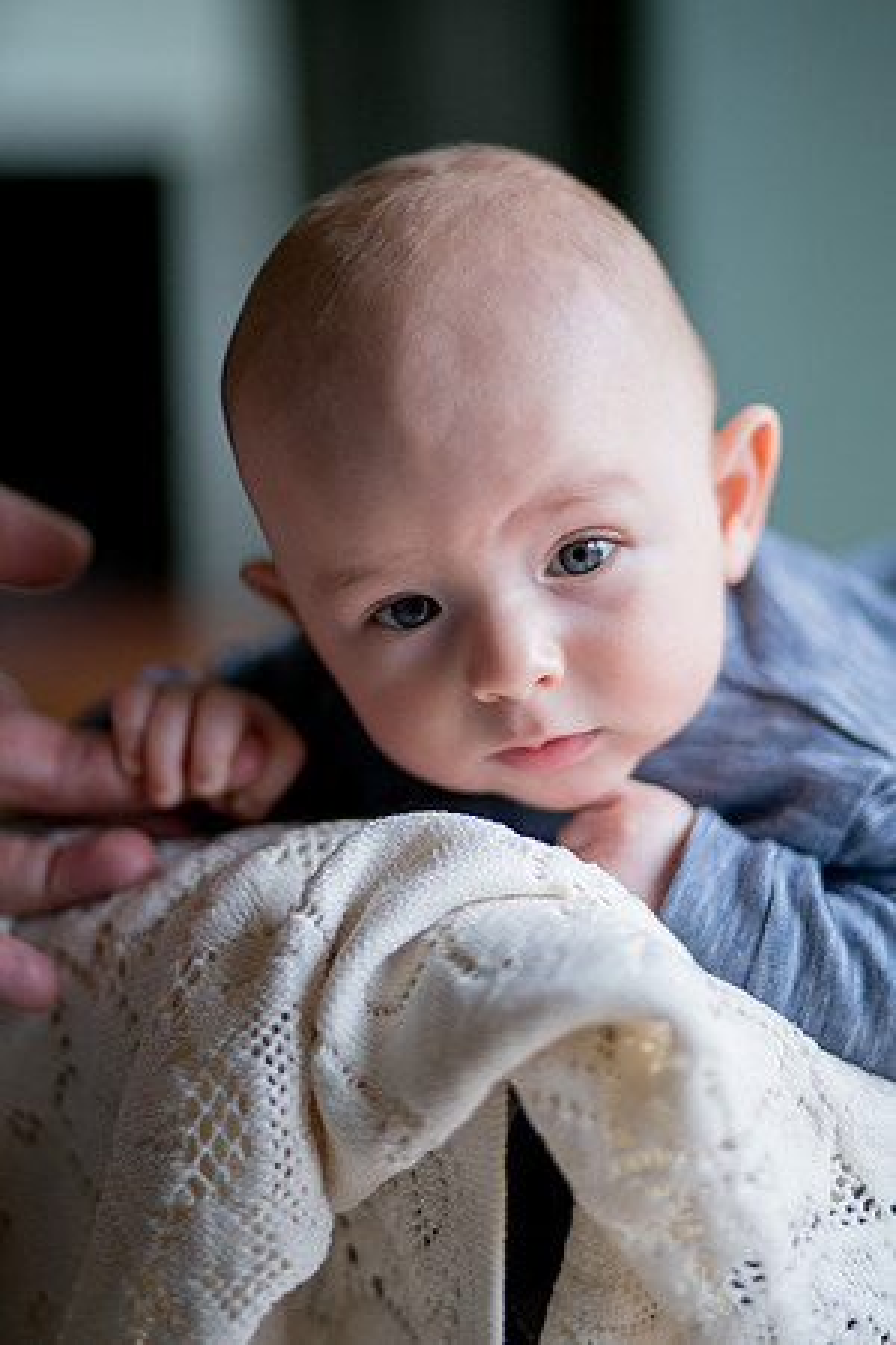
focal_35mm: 85
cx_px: 448
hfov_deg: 16.1
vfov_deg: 23.9
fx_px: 3173
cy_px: 672
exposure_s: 1/320
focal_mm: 85
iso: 1250
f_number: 1.8
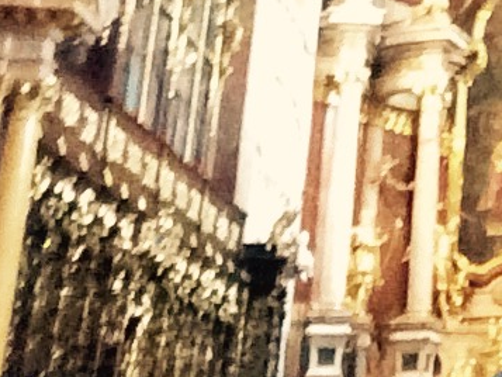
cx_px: 762
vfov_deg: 12.5
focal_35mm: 111
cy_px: -225
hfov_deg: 16.2
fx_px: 1610
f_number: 2.4
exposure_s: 1/17
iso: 800
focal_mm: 2.15
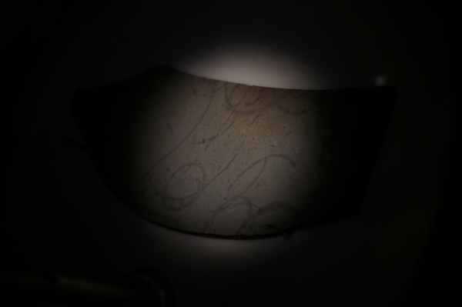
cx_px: 231
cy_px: 154
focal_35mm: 66
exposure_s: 1/80
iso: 200
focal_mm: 44
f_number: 5.6
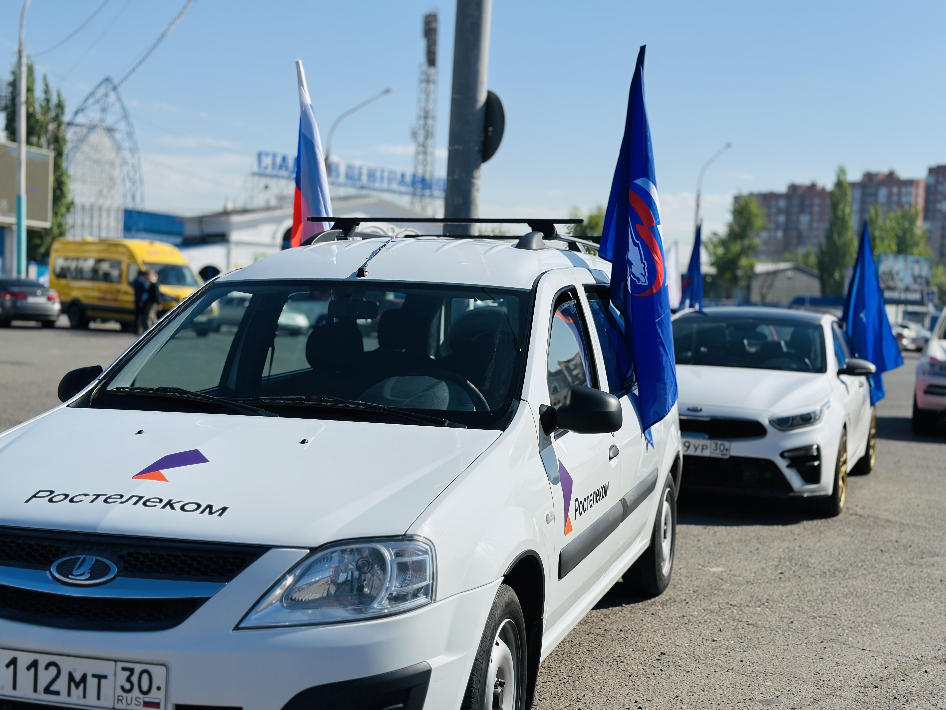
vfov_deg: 30.3
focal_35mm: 48
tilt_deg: -2.7
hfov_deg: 39.7
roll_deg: -2.7
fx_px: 1312
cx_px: 473
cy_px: 355
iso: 100
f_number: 1.78
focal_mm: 6.86
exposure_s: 1/9804
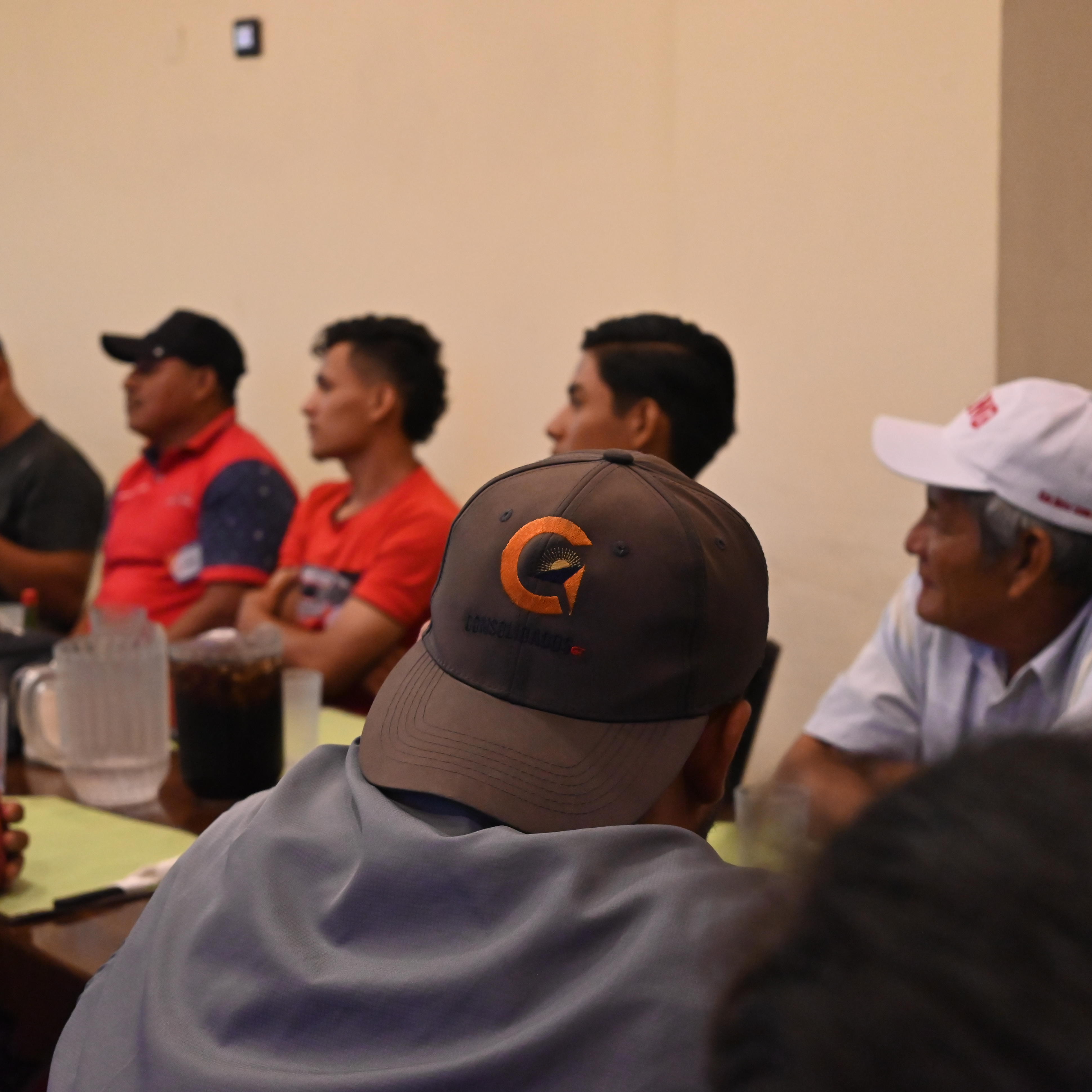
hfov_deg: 26.1
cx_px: 446
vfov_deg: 26.1
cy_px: 537
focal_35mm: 66
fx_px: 2356
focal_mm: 50
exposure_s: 1/125
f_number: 6.3
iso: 5000
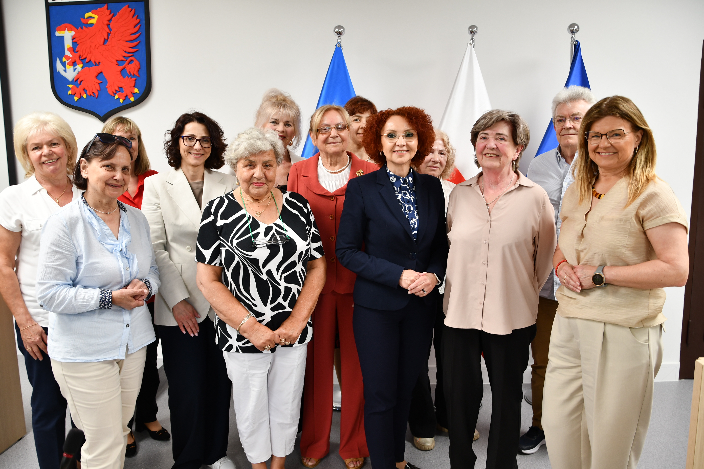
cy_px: 234
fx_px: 528
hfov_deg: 67.4
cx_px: 352
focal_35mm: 27
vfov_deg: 47.9
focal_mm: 18
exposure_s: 1/30
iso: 250
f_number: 3.5
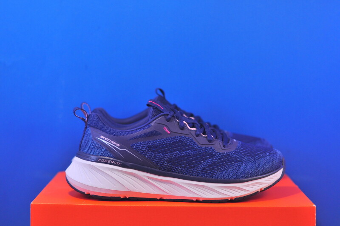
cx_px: 170
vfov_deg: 18.1
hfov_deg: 27.0
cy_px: 113
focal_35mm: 75
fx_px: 707
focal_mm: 50
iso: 250
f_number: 2.5
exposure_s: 1/320
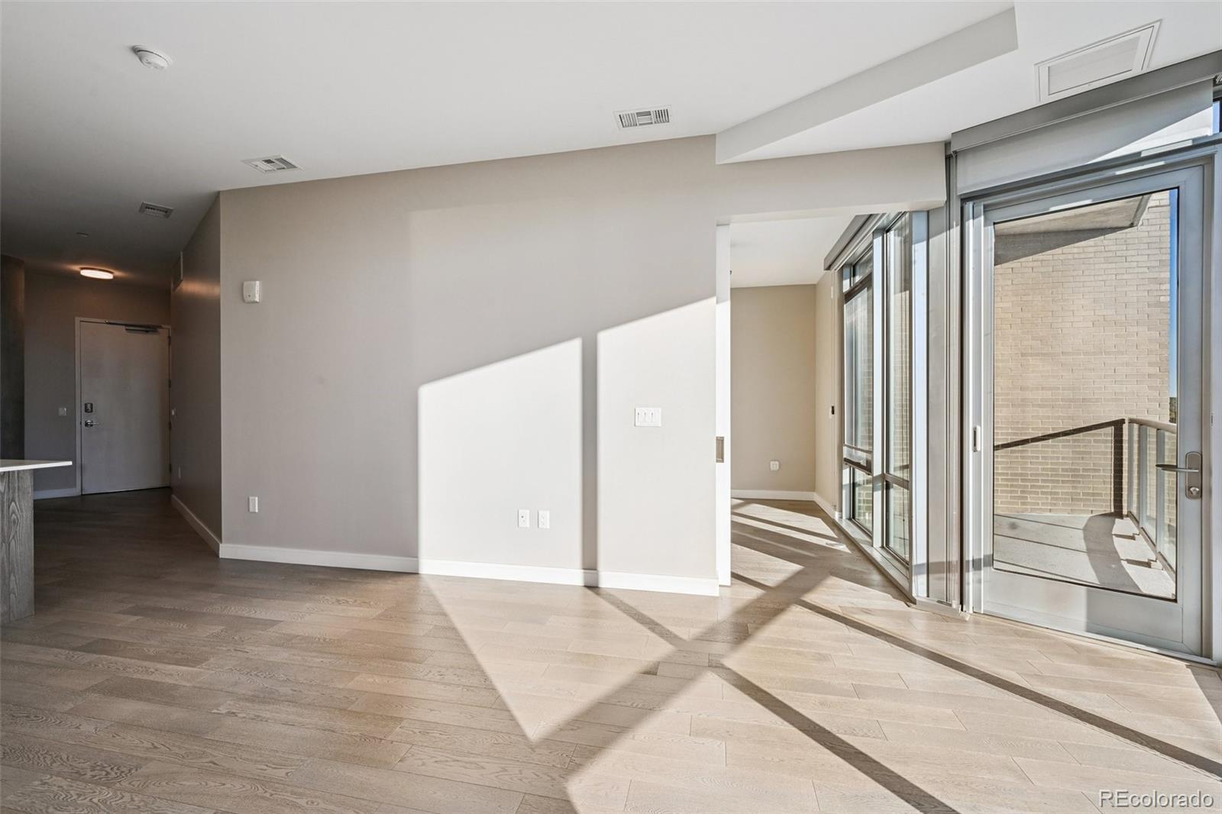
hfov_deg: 104.3
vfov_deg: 81.2
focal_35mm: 14
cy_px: 407
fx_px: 475
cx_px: 611
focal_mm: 14
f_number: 10
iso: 400
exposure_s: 1/200
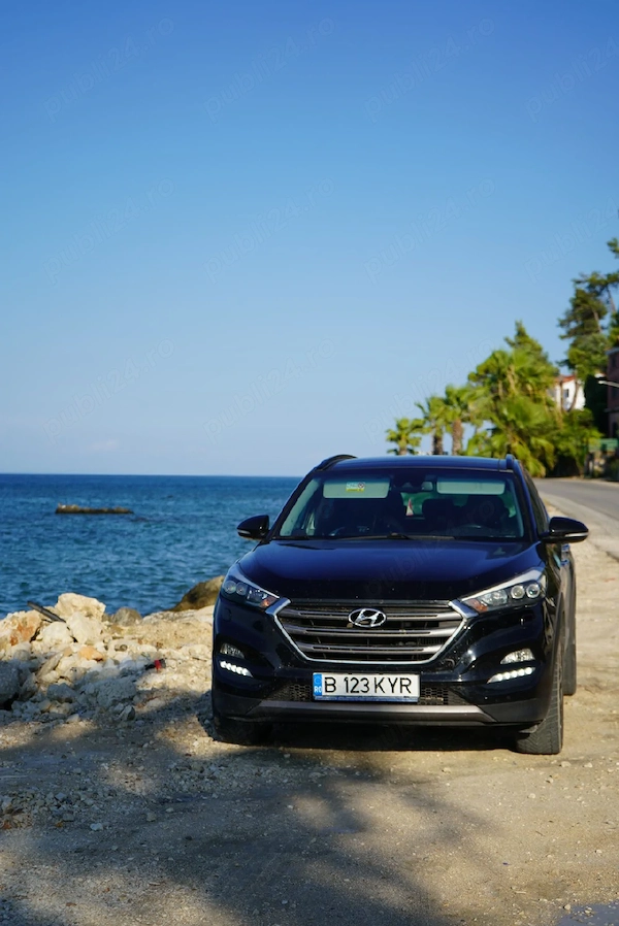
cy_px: 463
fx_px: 1648
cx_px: 310
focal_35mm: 64
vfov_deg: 31.4
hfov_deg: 21.3
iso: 100
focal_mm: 64
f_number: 5.6
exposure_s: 1/667
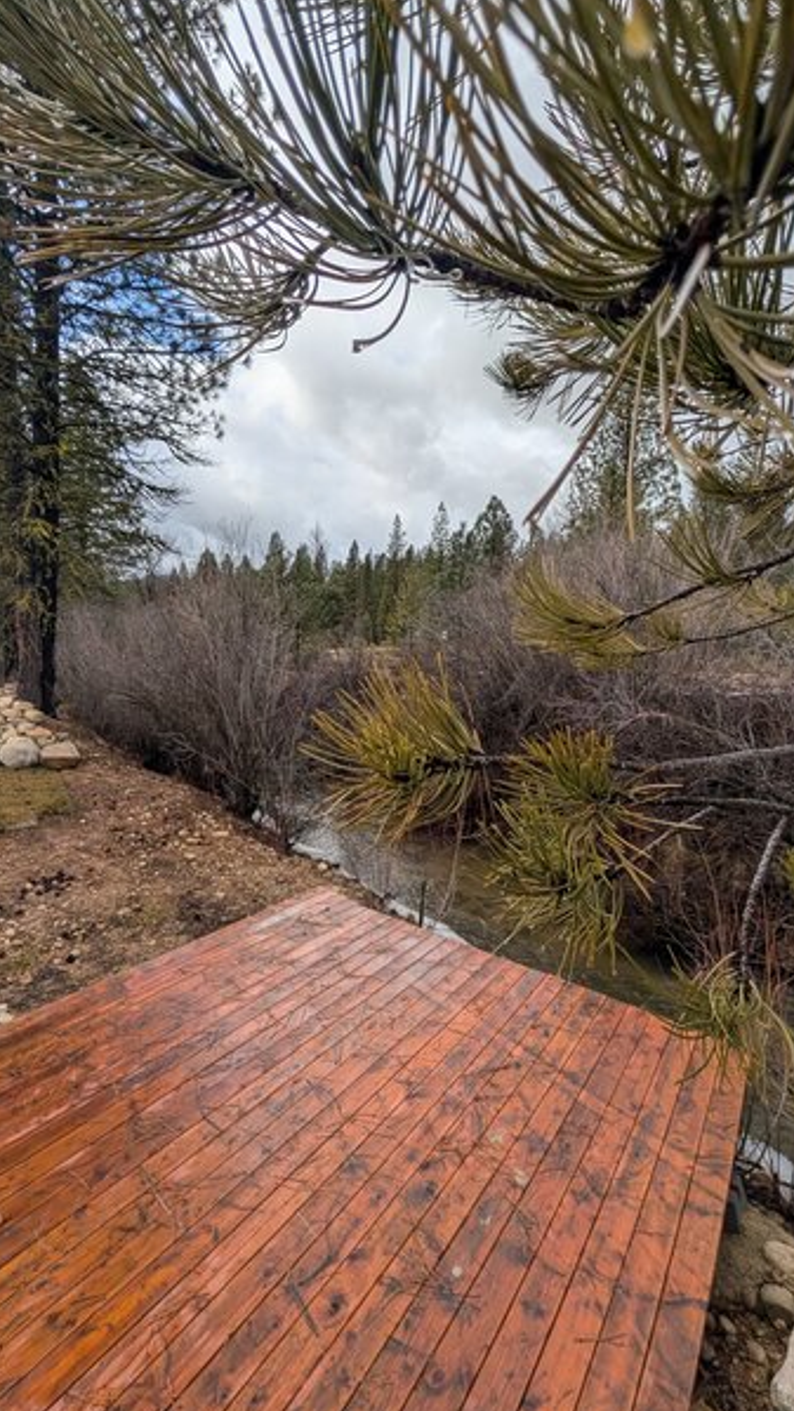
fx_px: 524
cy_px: 690
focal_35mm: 14
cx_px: 372
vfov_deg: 106.8
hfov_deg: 74.2
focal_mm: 2.02
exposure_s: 1/2660
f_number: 1.7
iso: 50
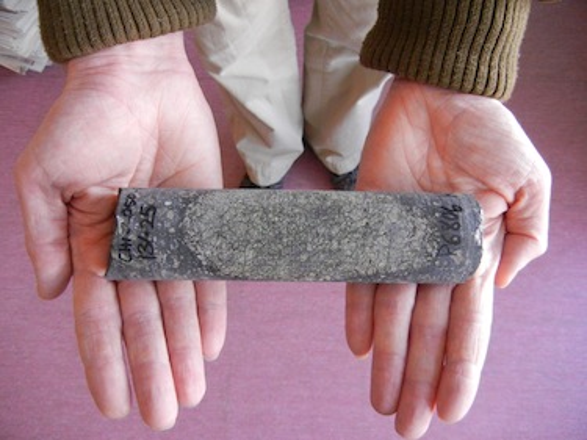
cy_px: 220
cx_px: 294
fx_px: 509
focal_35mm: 30
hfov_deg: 60.0
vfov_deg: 46.8
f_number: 3.5
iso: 800
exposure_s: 1/81.5
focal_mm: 5.4
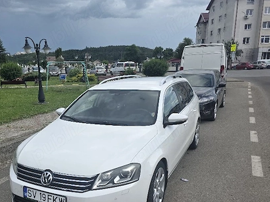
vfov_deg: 41.3
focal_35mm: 34
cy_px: 133
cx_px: 100
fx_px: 265
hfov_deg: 53.4
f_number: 1.7
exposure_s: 1/3333
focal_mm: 6.3
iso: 80
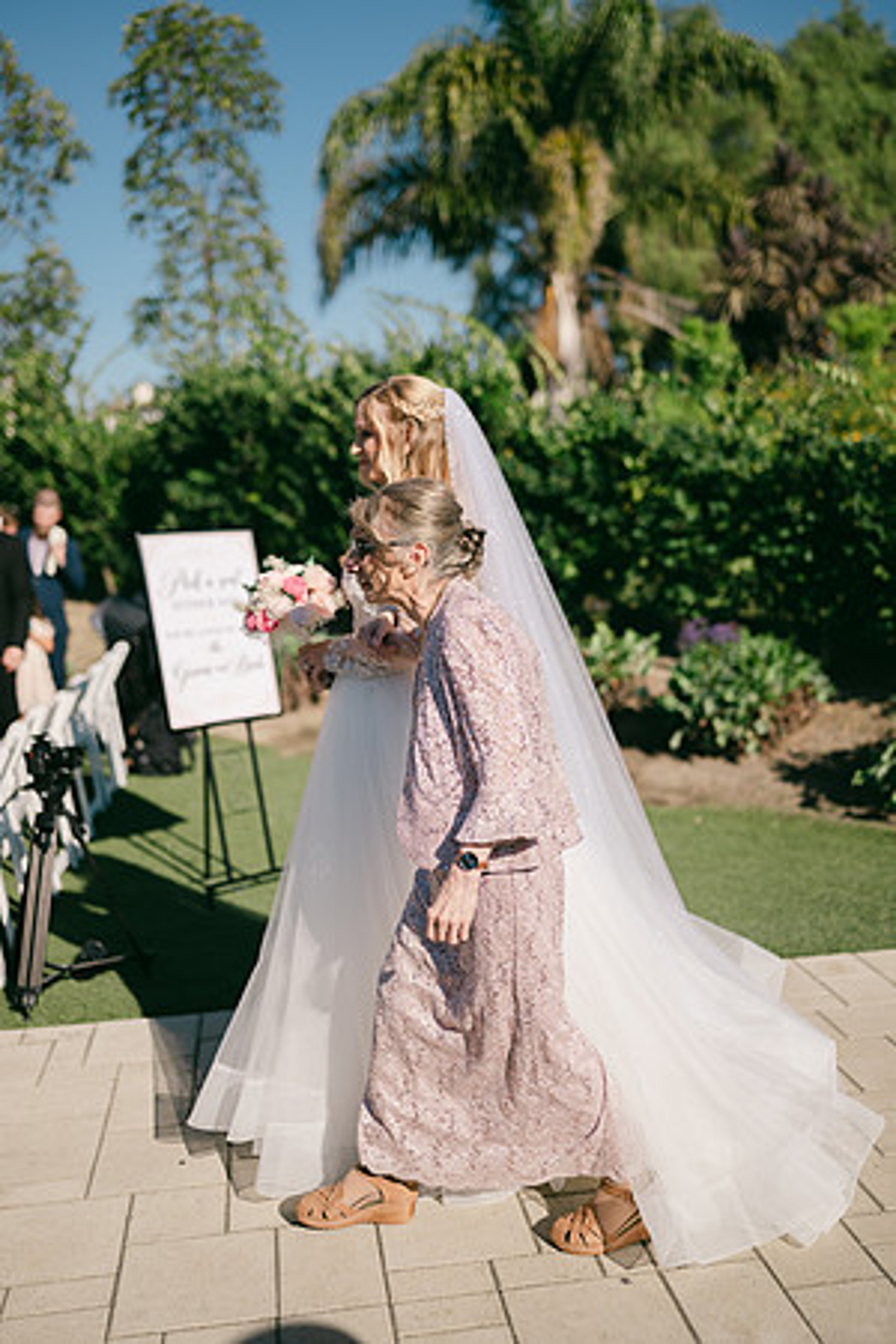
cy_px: 672
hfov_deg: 37.9
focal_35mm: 35
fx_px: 1307
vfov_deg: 54.4
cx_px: 448
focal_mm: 35
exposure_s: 1/8000
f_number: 1.4
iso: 64
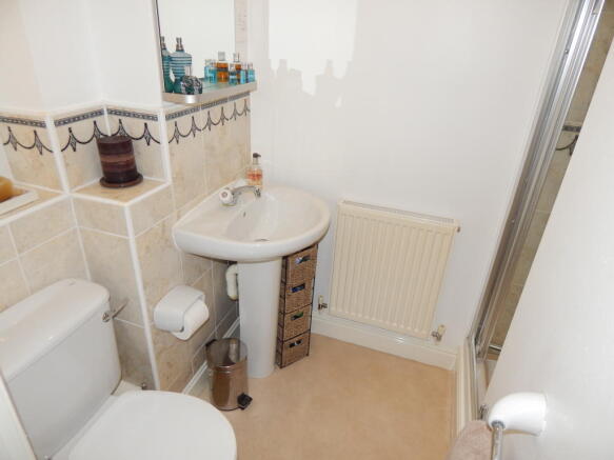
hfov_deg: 73.9
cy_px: 230
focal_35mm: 23
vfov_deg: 58.9
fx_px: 408
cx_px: 307
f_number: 3
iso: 200
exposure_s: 1/30
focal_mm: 4
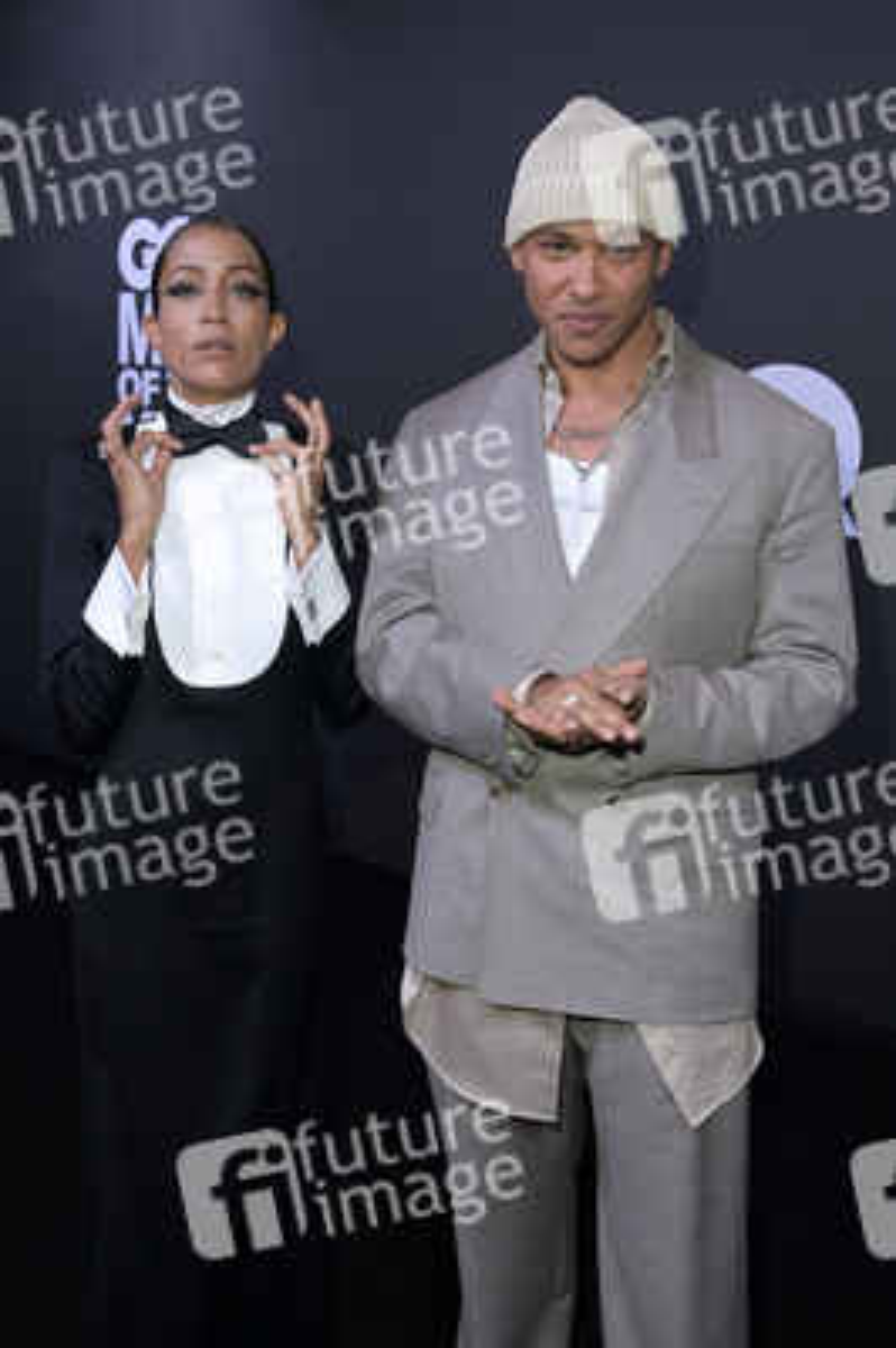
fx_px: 1271
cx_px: 448
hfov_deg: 38.8
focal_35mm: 34
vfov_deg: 55.8
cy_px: 674
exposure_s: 1/250
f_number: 5.6
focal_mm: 34
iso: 1000
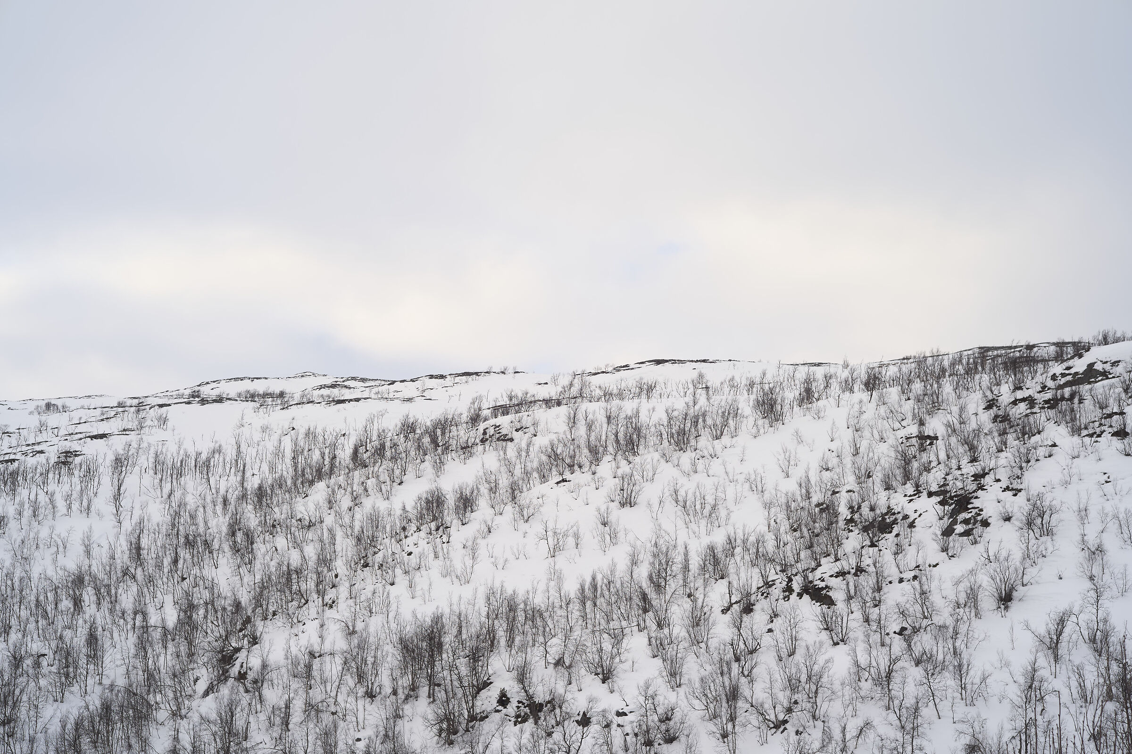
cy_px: 377
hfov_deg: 54.4
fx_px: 1100
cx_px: 566
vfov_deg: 37.9
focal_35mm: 35
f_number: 9.5
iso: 100
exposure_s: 1/125
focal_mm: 35
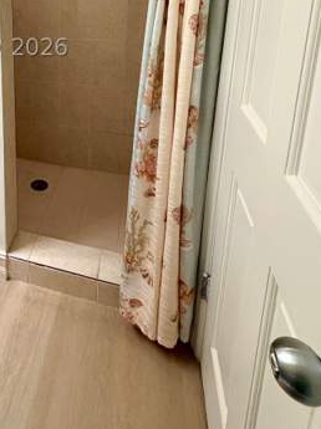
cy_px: 47
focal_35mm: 26
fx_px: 322
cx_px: 39
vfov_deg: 58.2
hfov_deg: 48.1
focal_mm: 2.22
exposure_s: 1/120
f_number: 2.2
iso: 250
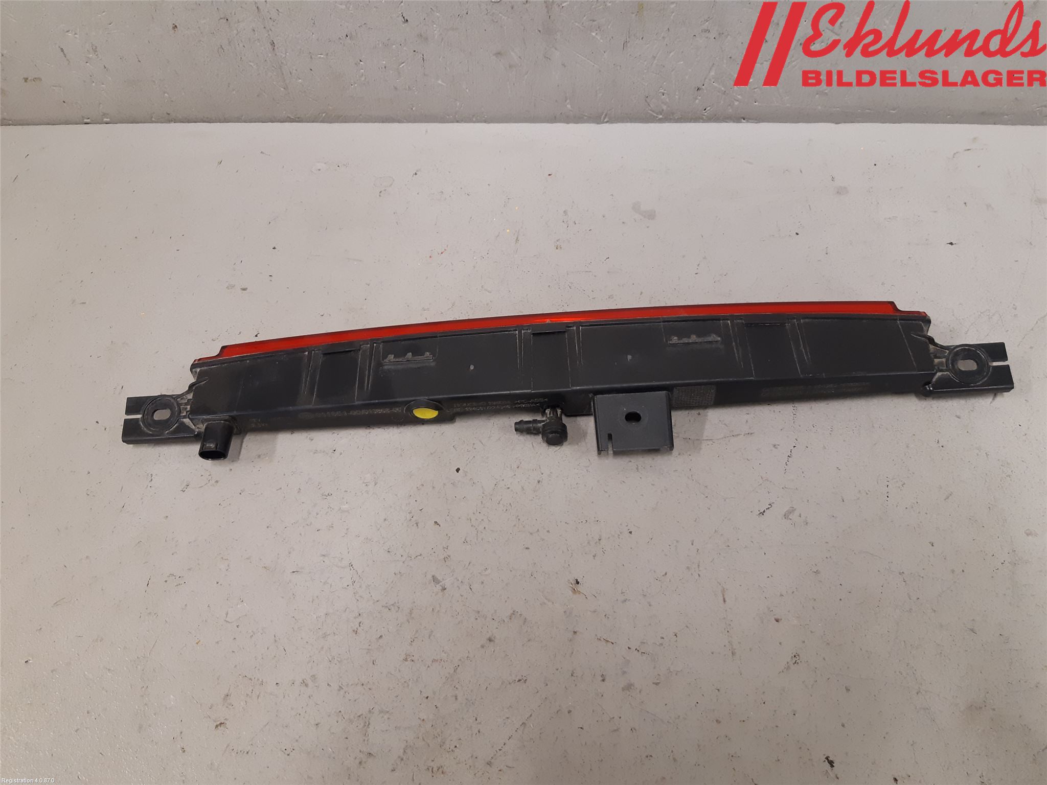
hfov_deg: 67.3
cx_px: 524
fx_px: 786
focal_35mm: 26
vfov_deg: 53.1
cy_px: 392
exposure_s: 1/50
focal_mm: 3.93
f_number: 1.7
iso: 160
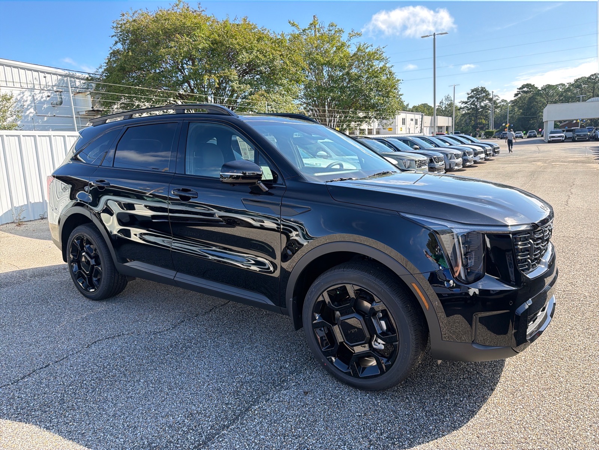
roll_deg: +3.2
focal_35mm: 24
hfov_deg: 71.6
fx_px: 415
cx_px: 300
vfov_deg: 56.8
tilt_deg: -11.7
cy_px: 225
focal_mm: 6.76
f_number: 1.78
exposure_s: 1/955
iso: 100
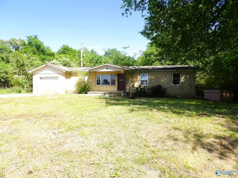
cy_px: 89
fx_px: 165
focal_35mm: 24
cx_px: 119
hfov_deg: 71.6
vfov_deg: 56.8
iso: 100
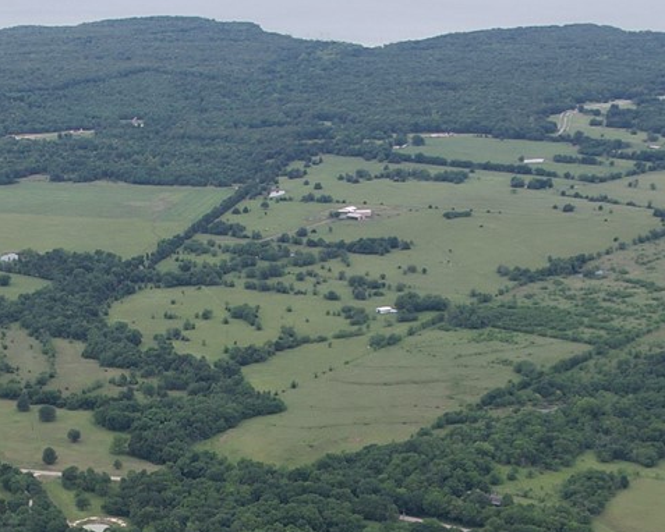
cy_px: 801
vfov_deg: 15.1
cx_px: 284
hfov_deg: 20.4
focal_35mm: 94
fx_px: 1851
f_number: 2.8
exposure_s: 1/1250
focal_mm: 8.38
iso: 100
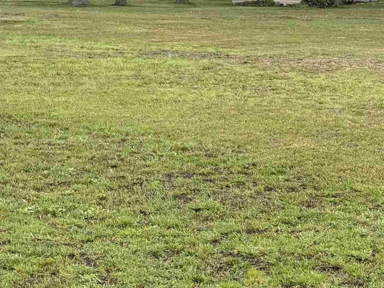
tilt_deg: +0.2
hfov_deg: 17.2
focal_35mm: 114
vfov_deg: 12.8
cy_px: -10
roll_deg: -0.8
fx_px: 1265
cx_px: 144
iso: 100
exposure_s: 1/1543
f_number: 1.78
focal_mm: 6.76
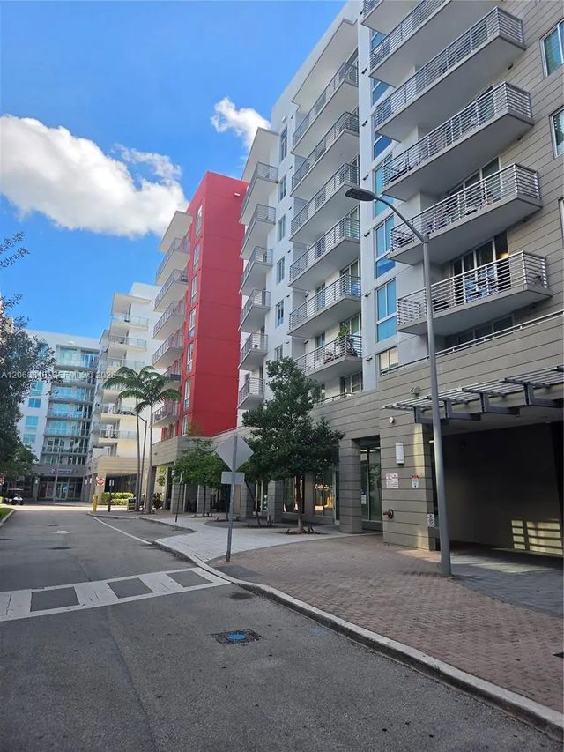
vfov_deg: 73.9
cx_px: 282
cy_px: 376
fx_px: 500
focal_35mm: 23
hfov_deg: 58.9
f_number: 1.8
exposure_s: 1/3363
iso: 80
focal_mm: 5.4
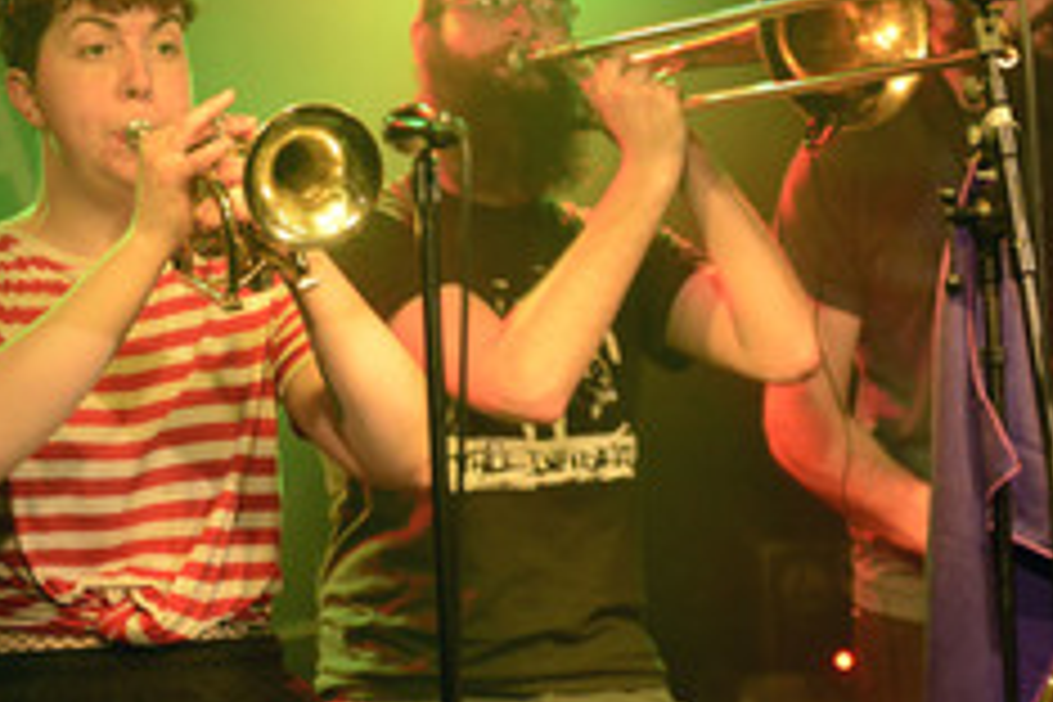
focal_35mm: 135
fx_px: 3948
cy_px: 410
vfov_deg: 10.2
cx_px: 524
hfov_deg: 15.2
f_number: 2.8
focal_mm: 70
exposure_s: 1/320
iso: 6400
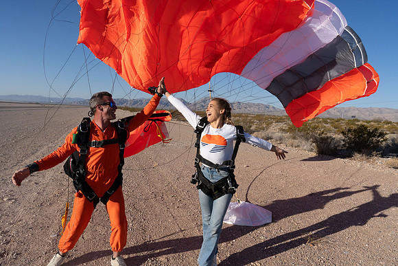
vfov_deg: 53.2
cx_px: 199
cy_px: 133
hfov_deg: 73.7
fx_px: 265
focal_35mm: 24
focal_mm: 24
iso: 800
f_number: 11
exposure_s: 1/2000
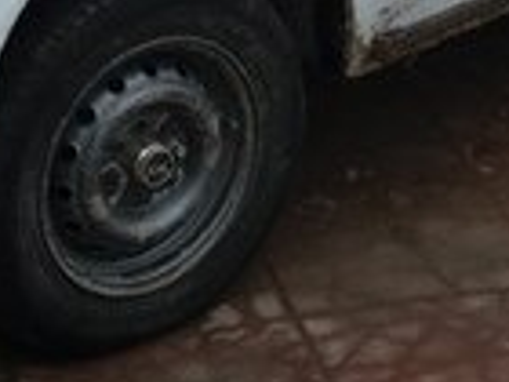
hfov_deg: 14.9
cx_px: 338
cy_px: -209
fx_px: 1941
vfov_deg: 10.8
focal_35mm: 132
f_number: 1.9
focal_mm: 3.7
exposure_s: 1/277
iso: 64
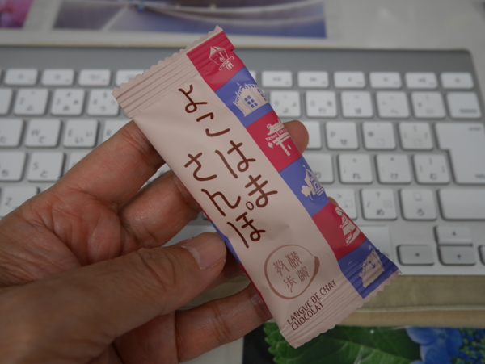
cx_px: 242
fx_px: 421
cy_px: 182
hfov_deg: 59.9
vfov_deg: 46.9
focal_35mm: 30
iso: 200
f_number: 3.7
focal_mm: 15
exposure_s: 1/100
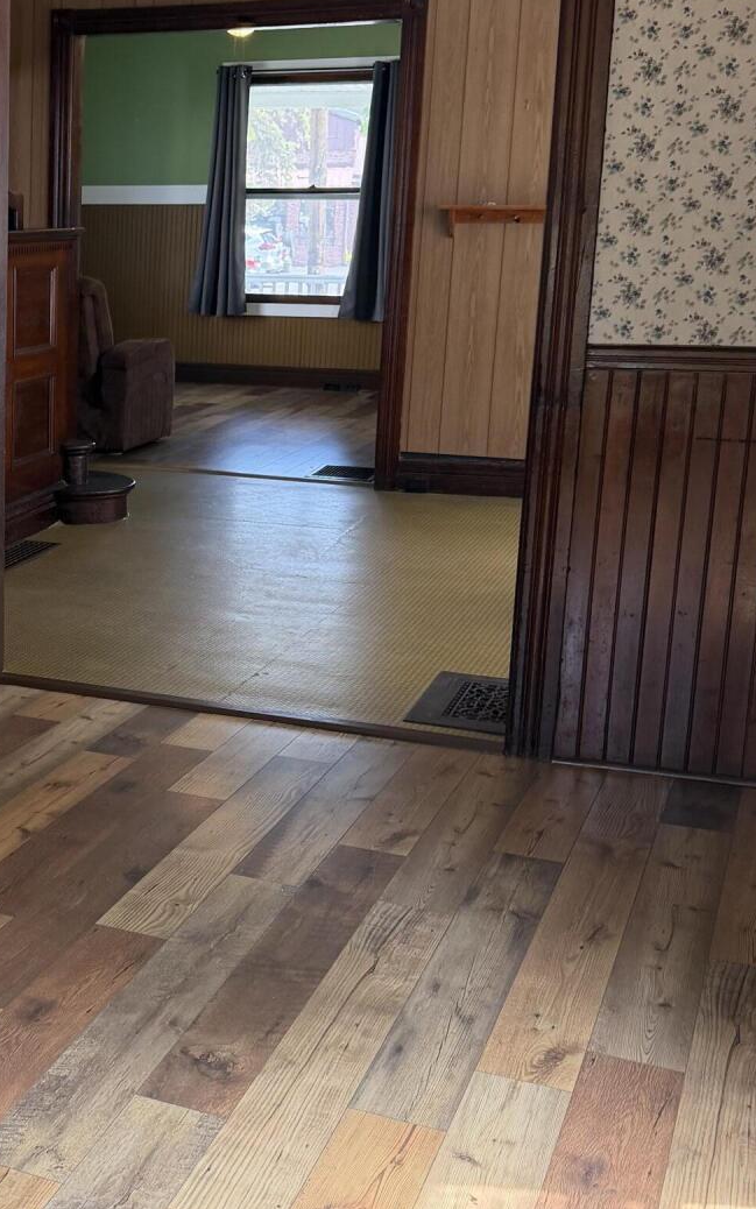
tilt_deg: -11.7
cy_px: 522
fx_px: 1615
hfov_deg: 25.1
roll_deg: -1.1
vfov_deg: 41.0
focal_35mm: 49
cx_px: 0
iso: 200
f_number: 1.78
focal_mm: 6.76
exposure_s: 1/152
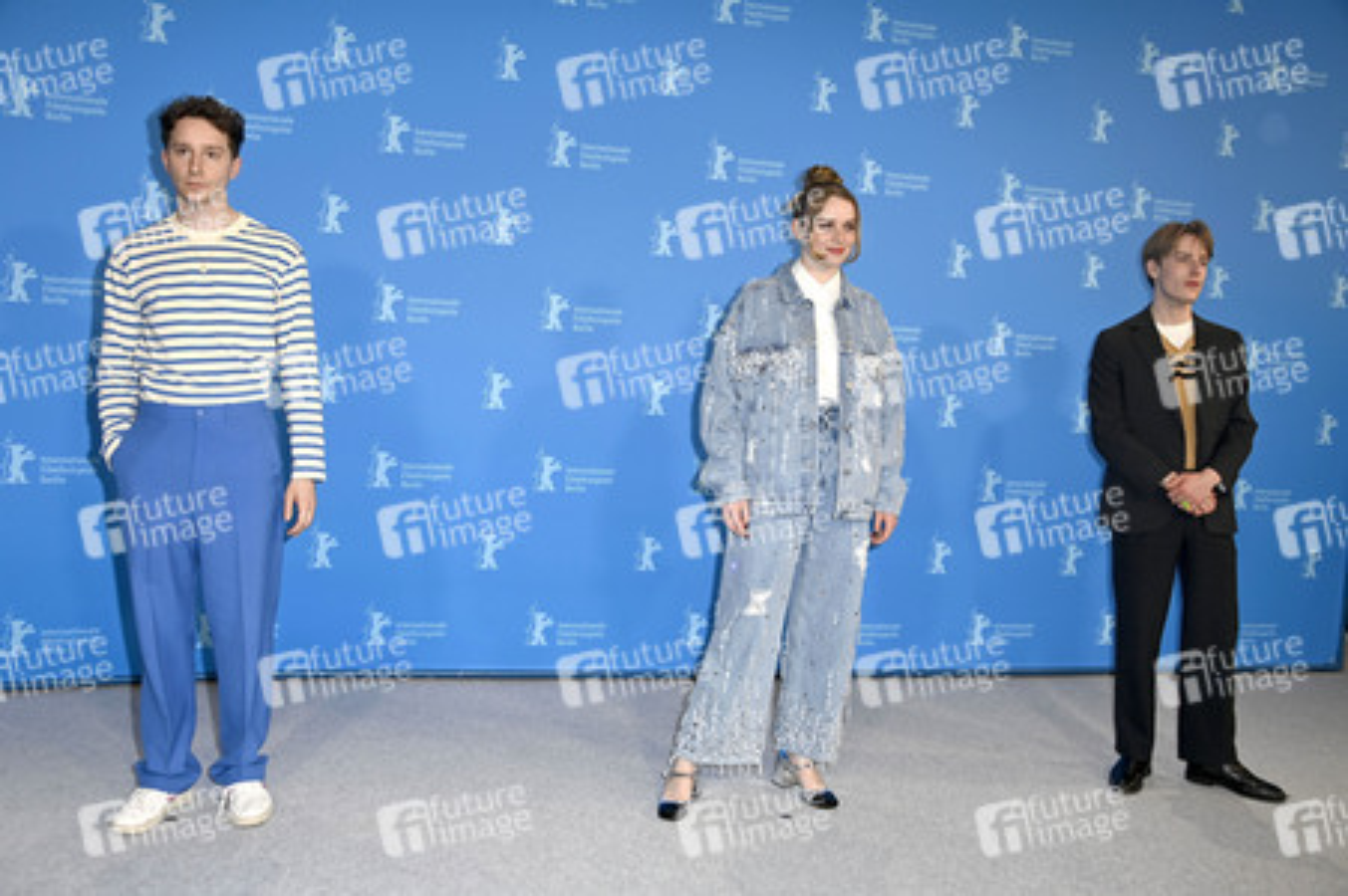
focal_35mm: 28
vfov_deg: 46.3
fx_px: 1048
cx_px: 674
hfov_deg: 65.5
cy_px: 448
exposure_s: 1/200
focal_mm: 28
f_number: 5.6
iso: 800
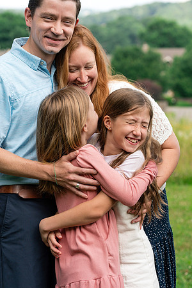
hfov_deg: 10.7
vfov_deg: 16.1
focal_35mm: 128
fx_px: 1020
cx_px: 128
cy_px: 144
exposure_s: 1/500
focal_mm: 85
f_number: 4.5
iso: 200
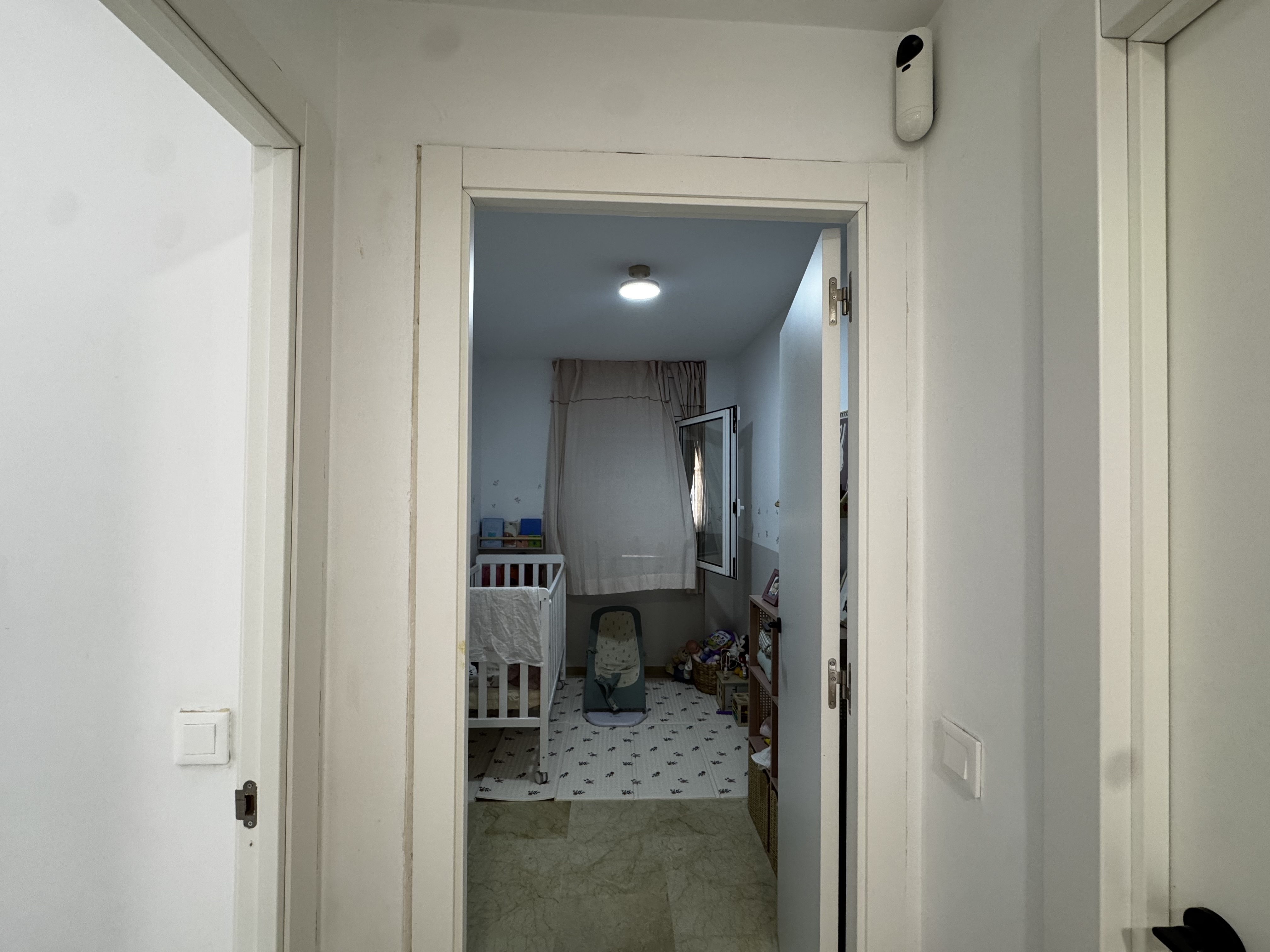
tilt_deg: +1.3
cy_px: 476
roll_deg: -0.7
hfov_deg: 102.1
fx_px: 514
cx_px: 635
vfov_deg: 85.7
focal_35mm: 14
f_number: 2.2
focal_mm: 2.22
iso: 200
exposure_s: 1/50
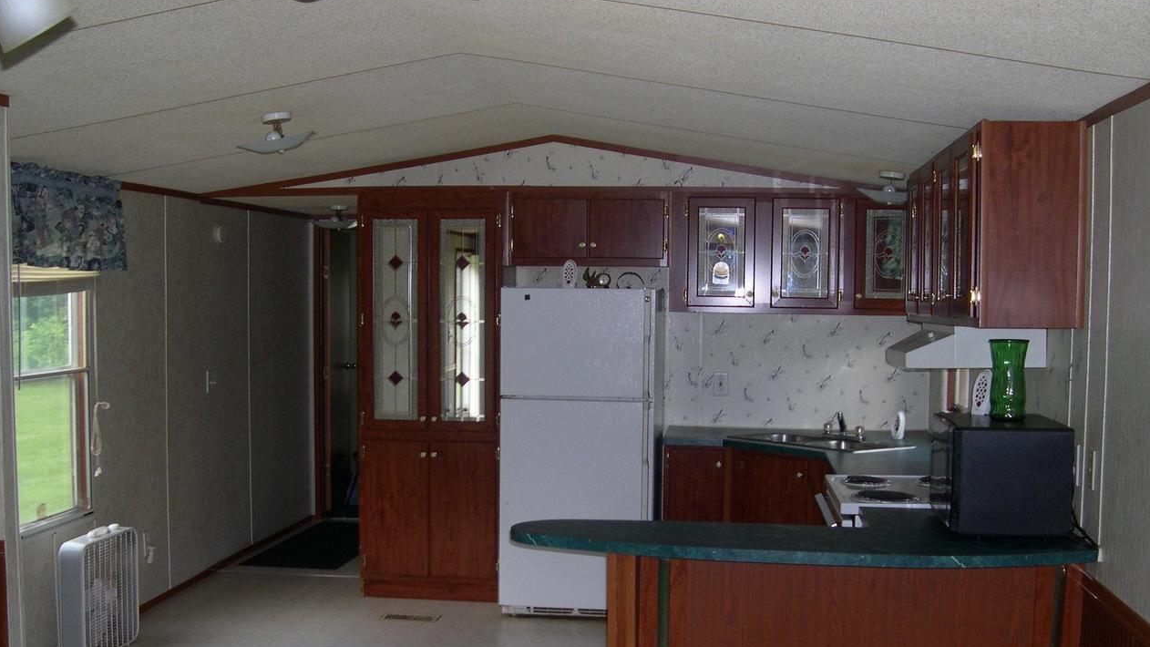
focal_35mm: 42
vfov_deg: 28.2
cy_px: 410
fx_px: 1281
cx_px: 574
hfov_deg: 48.4
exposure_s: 1/60
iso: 149
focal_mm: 8
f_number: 2.8
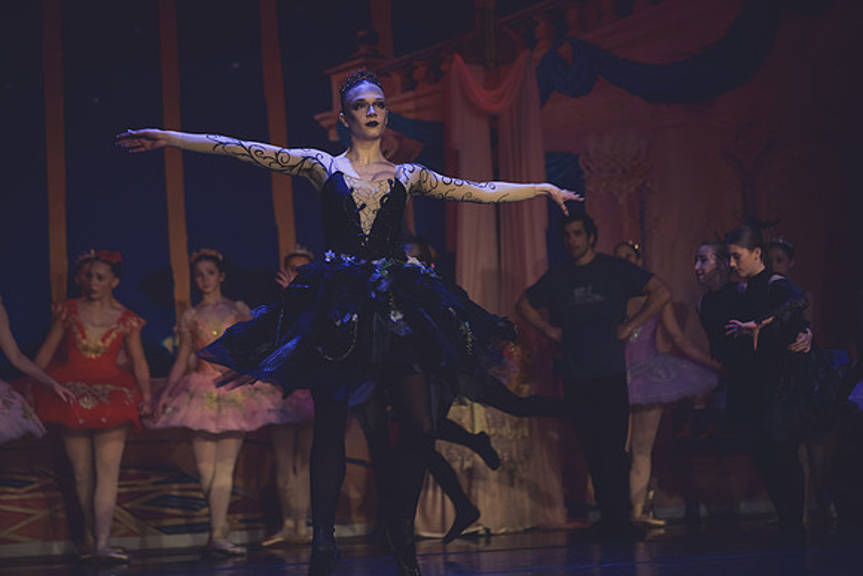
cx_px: 432
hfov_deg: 17.6
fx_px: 2781
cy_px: 288
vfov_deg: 11.8
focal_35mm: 116
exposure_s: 1/320
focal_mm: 116
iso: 2500
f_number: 2.8
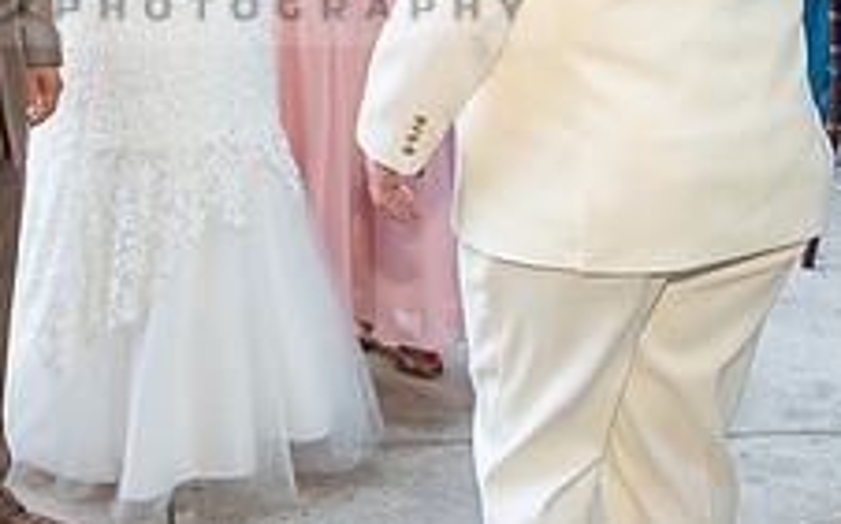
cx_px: 242
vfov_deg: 15.7
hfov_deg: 25.3
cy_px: -43
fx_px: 1856
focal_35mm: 81
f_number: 4.5
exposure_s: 1/100
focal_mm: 31
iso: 320
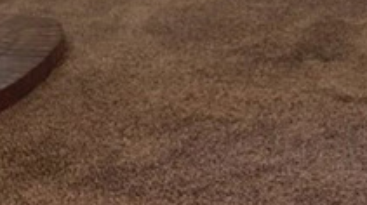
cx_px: 209
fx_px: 933
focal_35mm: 96
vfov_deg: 11.5
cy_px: -179
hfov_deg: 22.2
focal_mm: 4.15
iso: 40
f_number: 2.2
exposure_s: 1/15
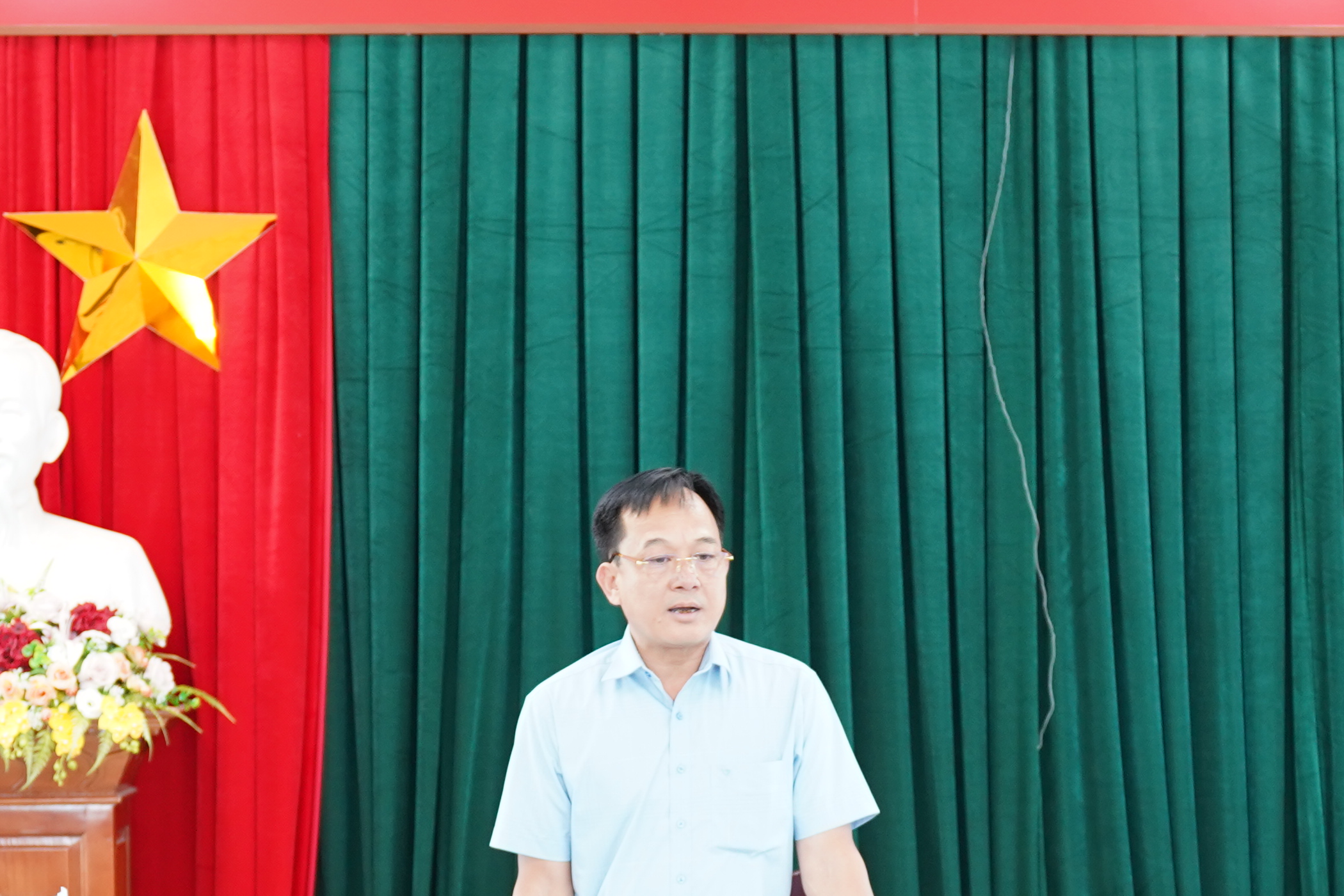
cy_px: 1054
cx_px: 777
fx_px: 3829
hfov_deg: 19.9
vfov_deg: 13.0
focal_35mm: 103
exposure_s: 1/40
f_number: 2.8
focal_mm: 35.9
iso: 800
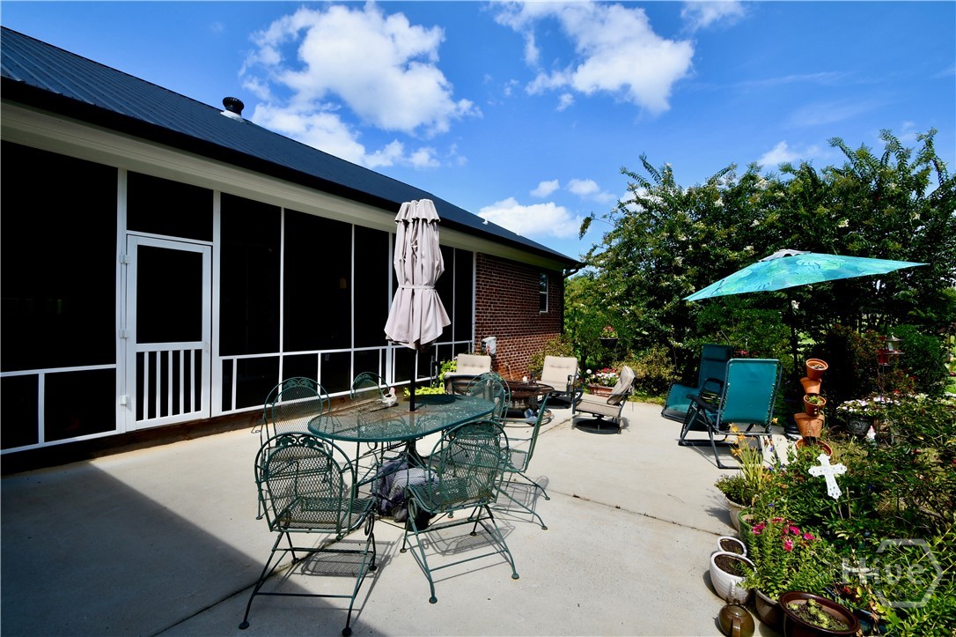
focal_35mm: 15
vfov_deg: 77.3
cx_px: 478
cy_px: 318
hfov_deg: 100.4
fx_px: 398
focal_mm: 10
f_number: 8
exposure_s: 1/250
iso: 110
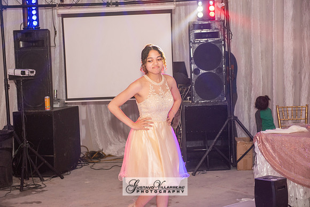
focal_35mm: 70
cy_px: 104
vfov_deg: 19.5
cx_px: 155
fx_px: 603
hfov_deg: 28.8
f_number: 4
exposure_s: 1/160
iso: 1250
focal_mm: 70
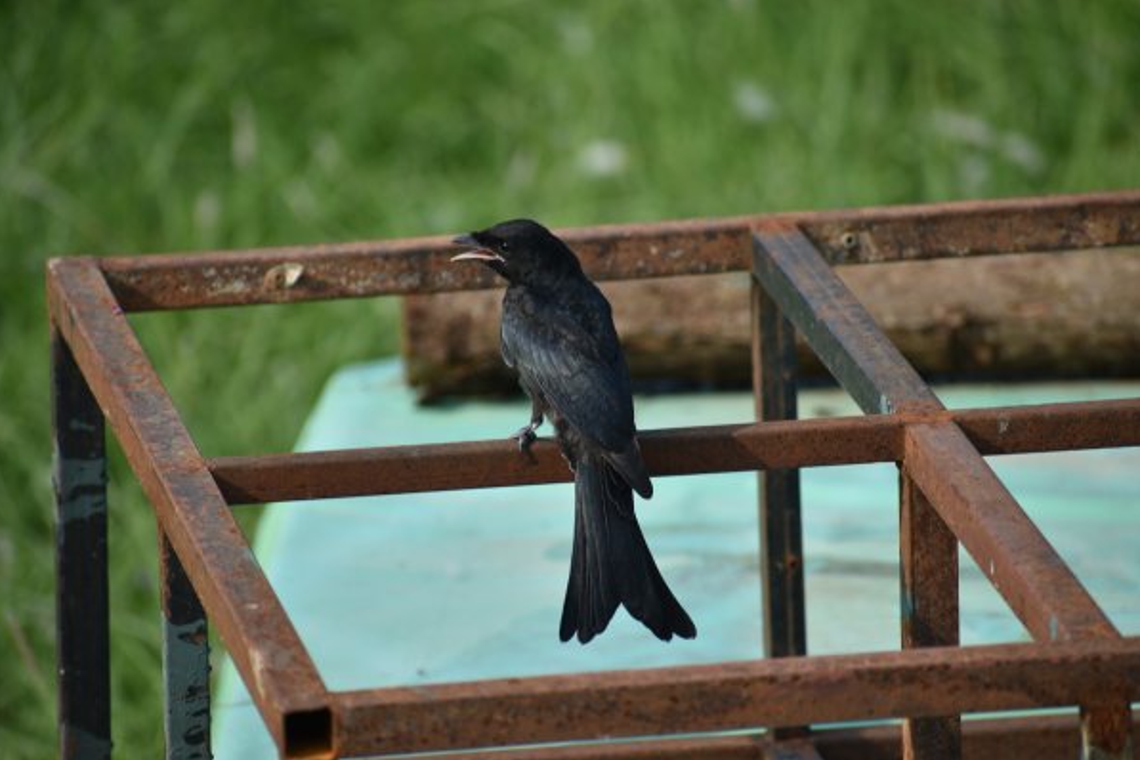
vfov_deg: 3.3
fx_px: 13141
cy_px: 388
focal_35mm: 415
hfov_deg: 5.0
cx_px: 573
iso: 100
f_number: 6.3
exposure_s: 1/400
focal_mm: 270
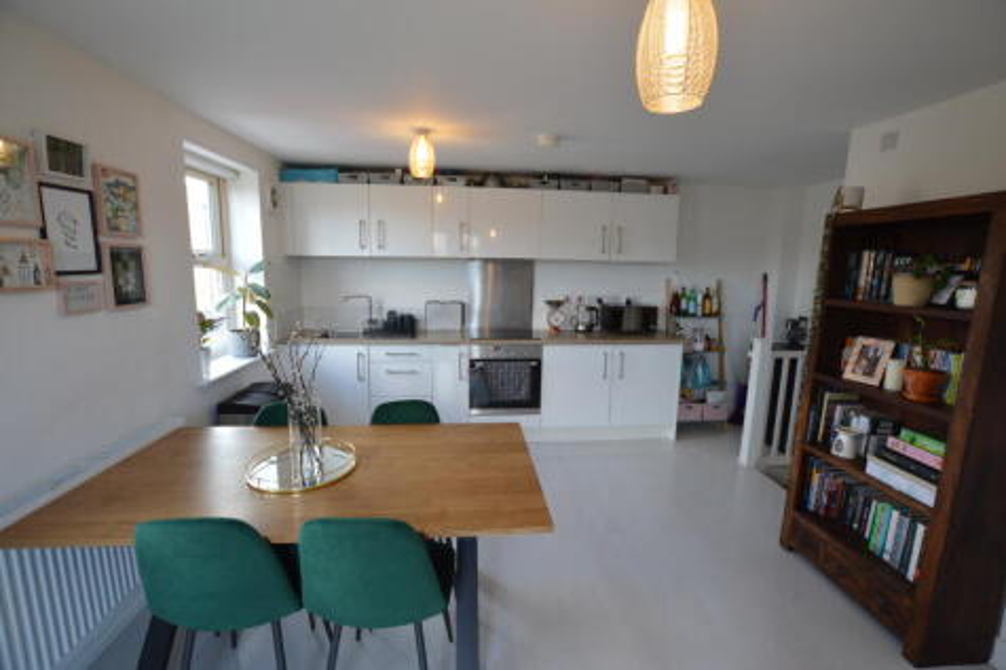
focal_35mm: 15
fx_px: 419
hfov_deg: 100.4
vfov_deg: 77.3
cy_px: 335
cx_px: 503
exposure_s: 1/80
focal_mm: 10
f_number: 4.5
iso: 400
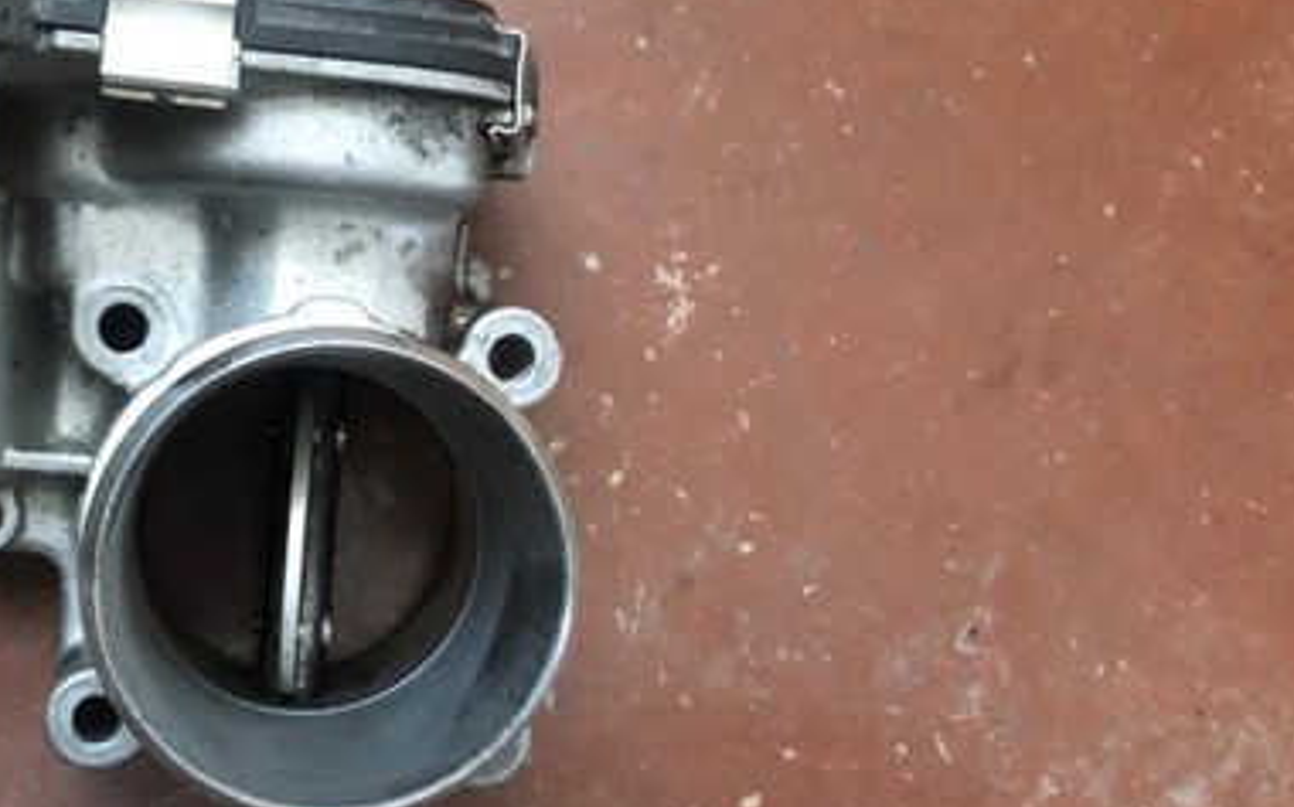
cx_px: 395
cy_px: 470
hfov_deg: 39.7
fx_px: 1762
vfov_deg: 25.8
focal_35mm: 50
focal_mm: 4
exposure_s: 1/5
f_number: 1.8
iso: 100
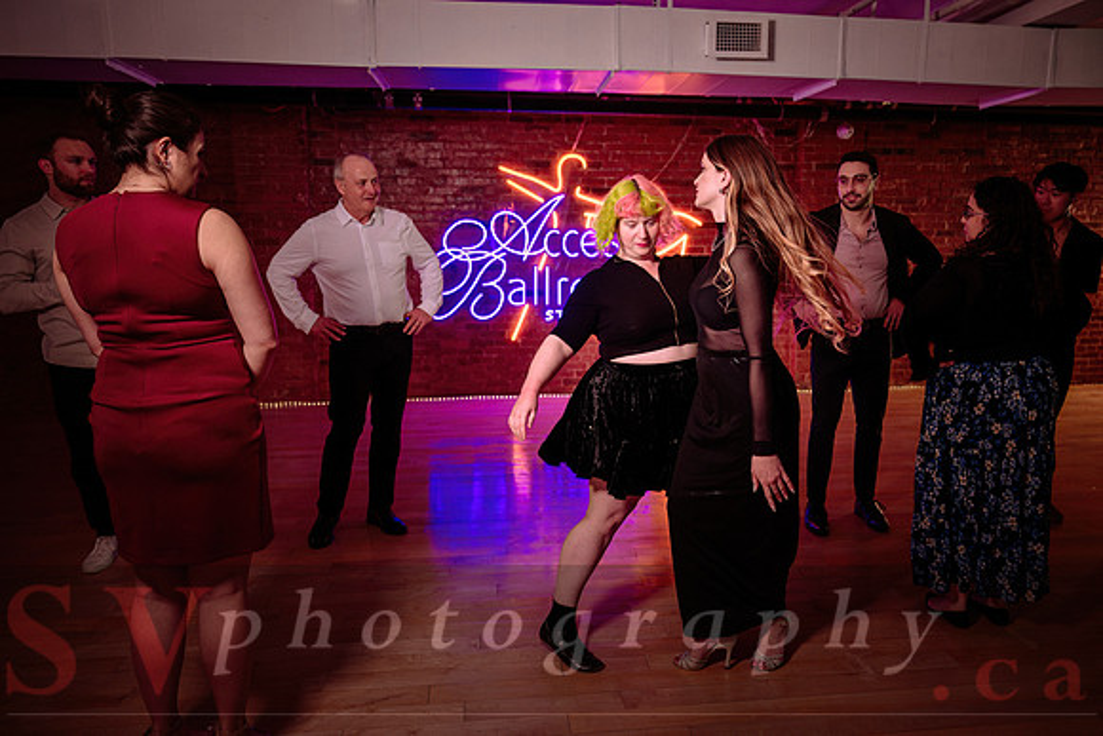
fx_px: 795
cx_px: 589
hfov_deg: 69.4
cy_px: 349
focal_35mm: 26
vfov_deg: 49.6
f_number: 2.8
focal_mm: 24
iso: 640
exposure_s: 1/160
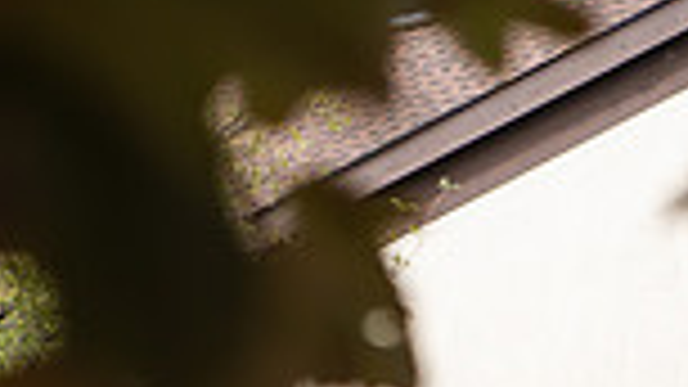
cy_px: 808
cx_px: 755
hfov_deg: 8.1
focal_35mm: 263
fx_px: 4797
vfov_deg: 4.5
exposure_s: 1/400
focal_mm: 66
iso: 100
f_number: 4
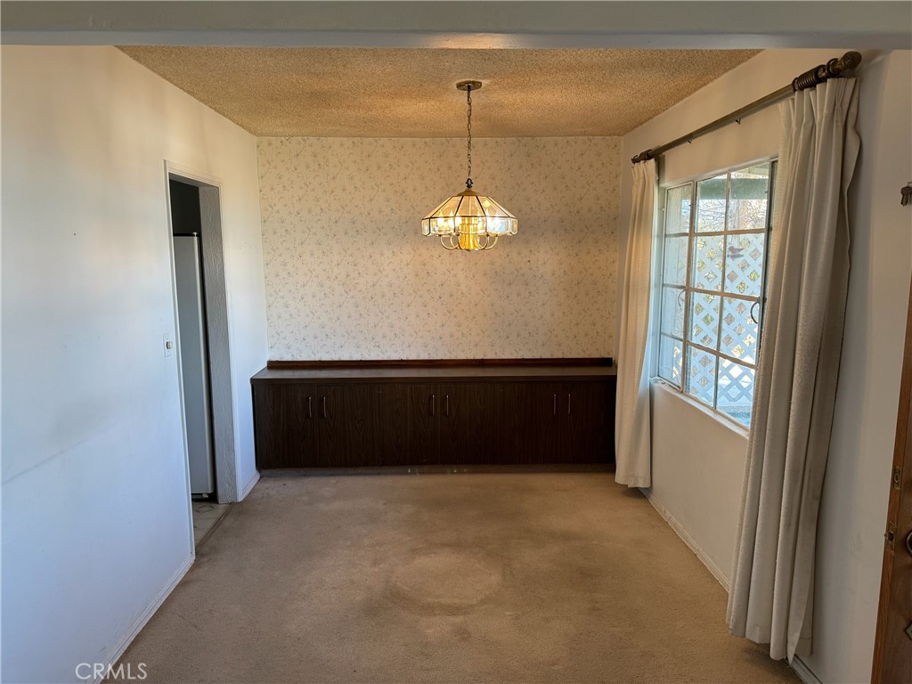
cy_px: 342
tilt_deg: -8.2
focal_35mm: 24
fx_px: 632
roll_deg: +0.6
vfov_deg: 56.8
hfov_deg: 71.6
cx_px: 456
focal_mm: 6.86
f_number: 1.78
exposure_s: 1/120
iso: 125
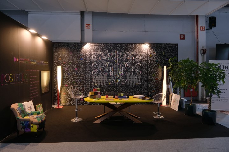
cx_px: 114
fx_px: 153
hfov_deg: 73.7
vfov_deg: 53.1
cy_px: 76
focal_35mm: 24
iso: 800
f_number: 4
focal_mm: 16
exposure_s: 1/125
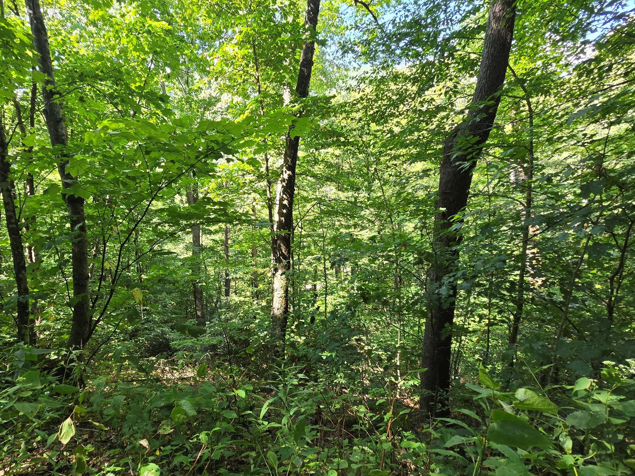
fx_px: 294
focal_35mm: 16
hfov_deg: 93.3
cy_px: 262
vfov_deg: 77.9
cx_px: 254
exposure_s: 1/120
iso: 80
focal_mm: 2.2
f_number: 2.2
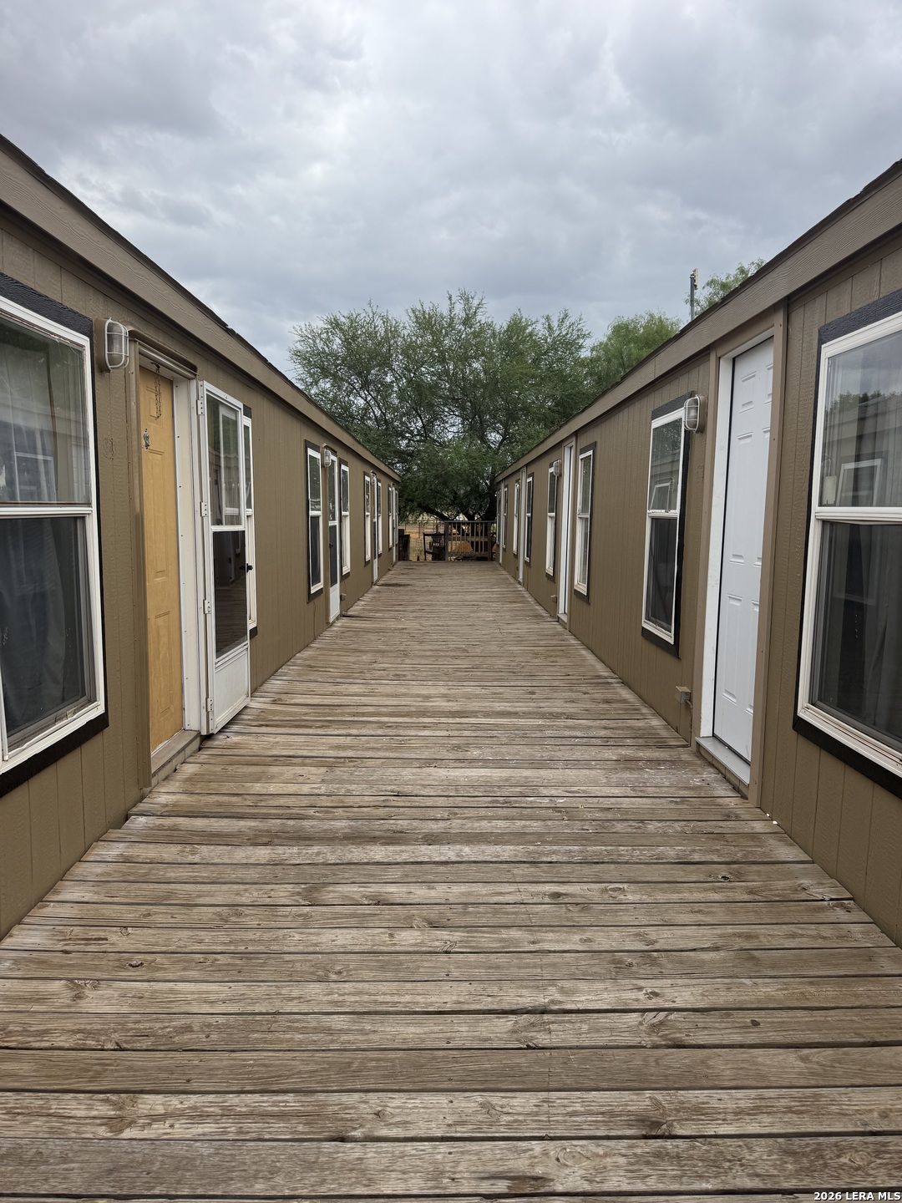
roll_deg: -0.9
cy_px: 602
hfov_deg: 56.8
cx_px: 451
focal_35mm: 24
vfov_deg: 71.6
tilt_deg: -7.0
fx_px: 834
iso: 80
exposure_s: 1/3759
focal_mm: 6.76
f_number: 1.78
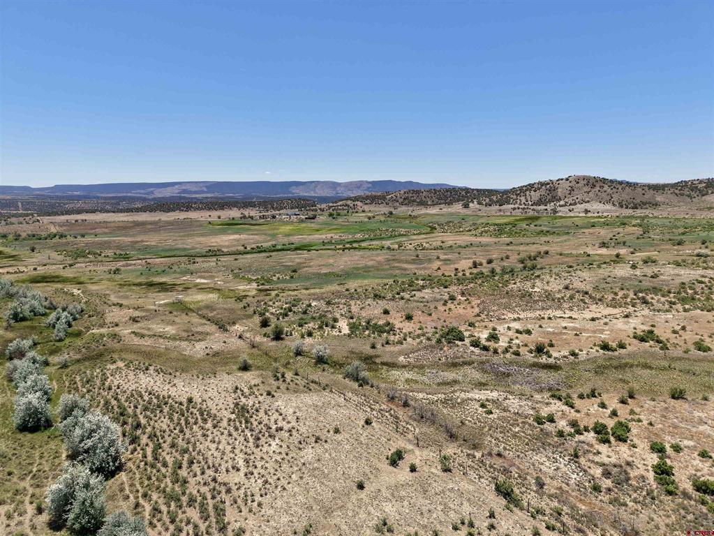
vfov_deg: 56.8
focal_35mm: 24
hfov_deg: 71.6
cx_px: 357
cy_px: 268
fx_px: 495
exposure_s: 1/3200
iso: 100
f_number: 1.8
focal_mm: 8.67
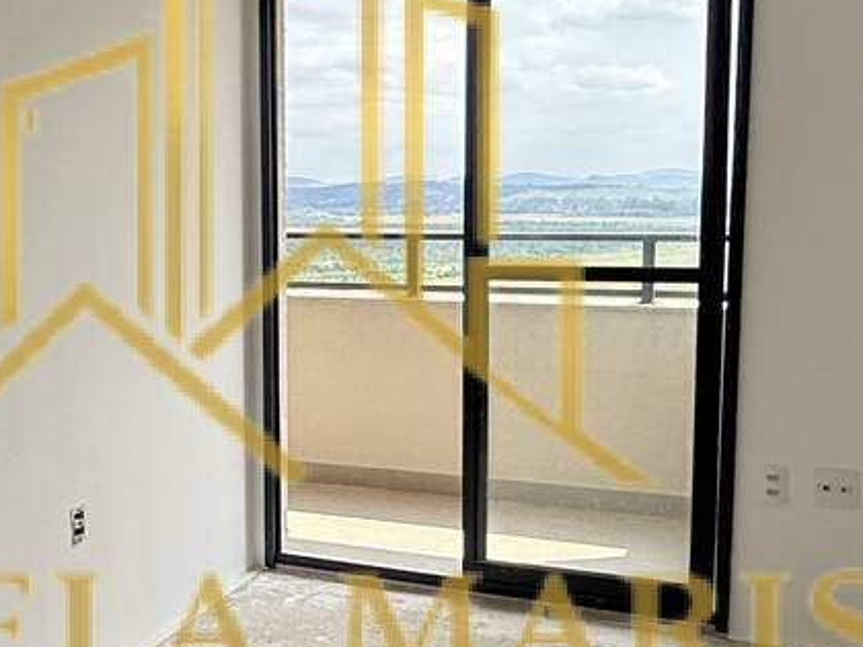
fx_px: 1197
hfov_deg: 38.7
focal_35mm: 48
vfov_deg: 30.3
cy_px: 339
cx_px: 222
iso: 64
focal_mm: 2.22
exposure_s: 1/574
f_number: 2.2
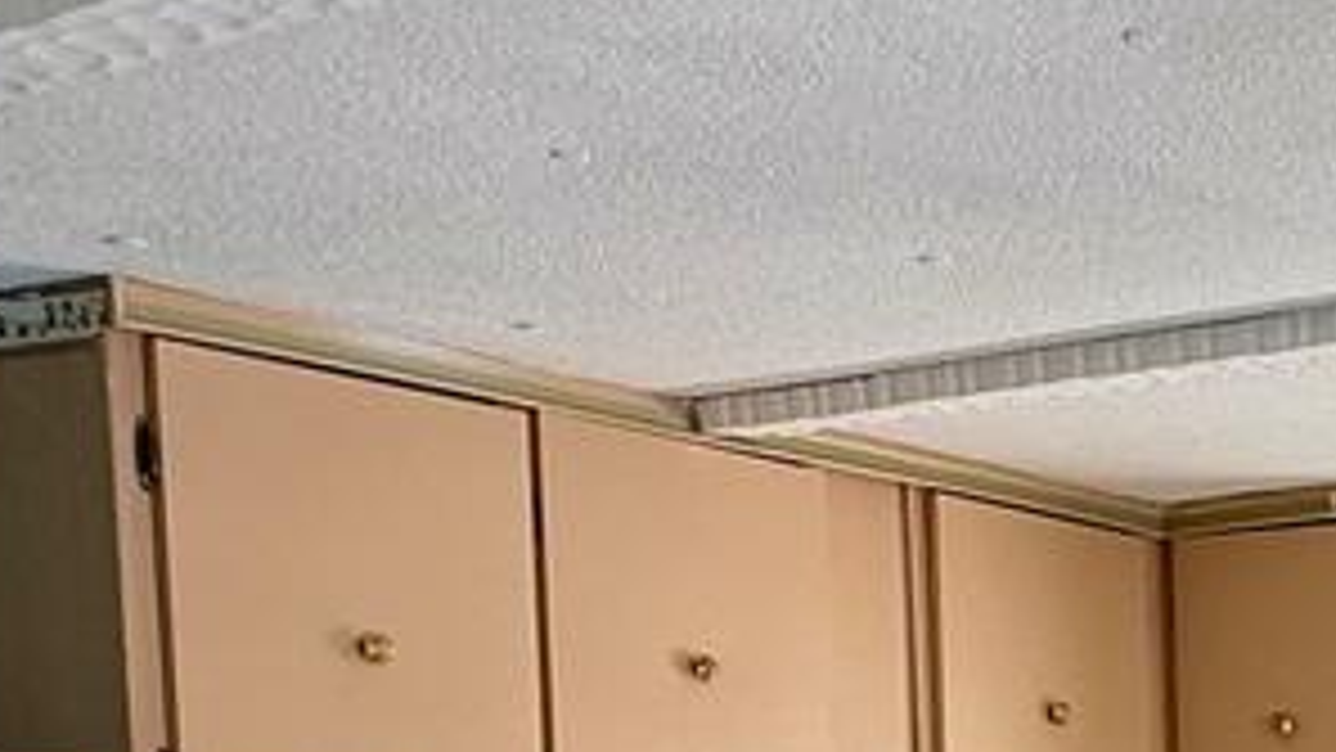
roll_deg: +1.0
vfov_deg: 14.8
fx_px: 2621
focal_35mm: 74
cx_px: 1804
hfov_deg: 24.4
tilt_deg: -6.1
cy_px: 1225
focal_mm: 2.22
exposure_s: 1/120
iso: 80
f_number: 2.2
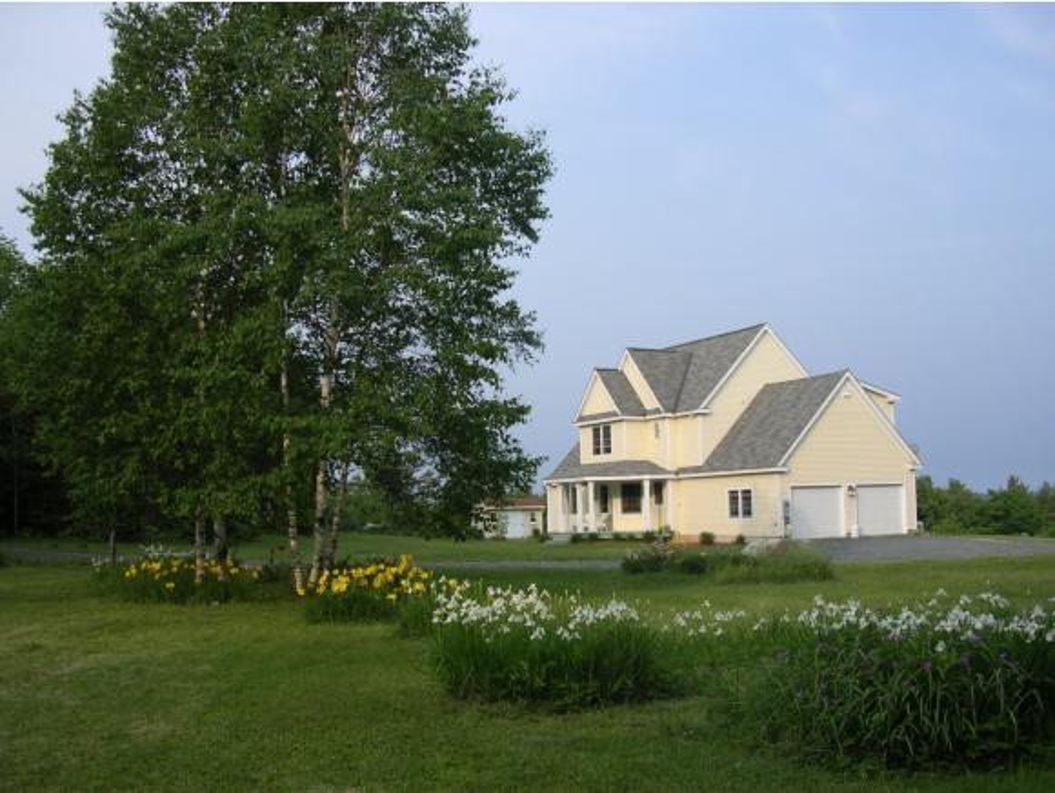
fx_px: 1159
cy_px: 396
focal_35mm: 38
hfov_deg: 48.9
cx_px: 528
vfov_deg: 37.8
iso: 100
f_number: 2.8
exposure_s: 1/543
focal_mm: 5.8
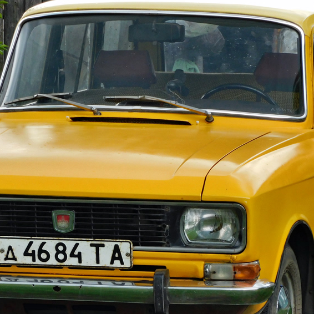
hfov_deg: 4.7
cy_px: 178
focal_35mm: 371
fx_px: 3807
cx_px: 151
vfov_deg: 4.7
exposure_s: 1/125
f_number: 5.3
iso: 125
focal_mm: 39.4
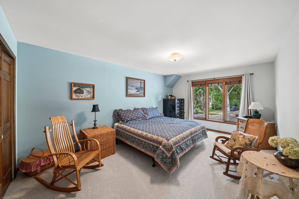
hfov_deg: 108.4
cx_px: 150
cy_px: 100
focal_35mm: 13
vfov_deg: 85.4
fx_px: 108
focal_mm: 13
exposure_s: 1/6
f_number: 8
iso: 400
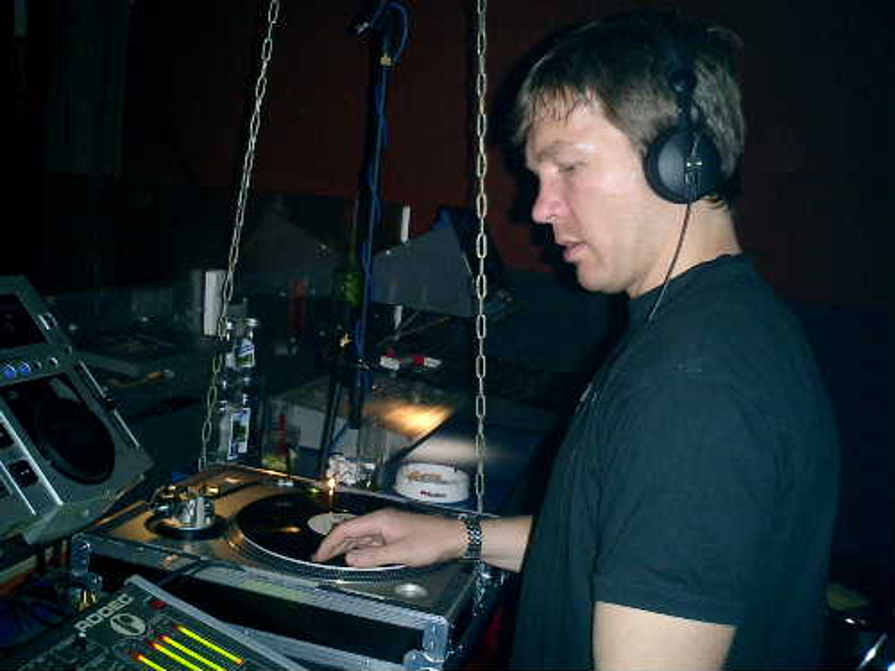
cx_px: 448
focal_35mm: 36
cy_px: 336
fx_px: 931
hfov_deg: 51.4
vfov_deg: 39.7
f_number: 3.2
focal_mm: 7.5
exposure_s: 1/30
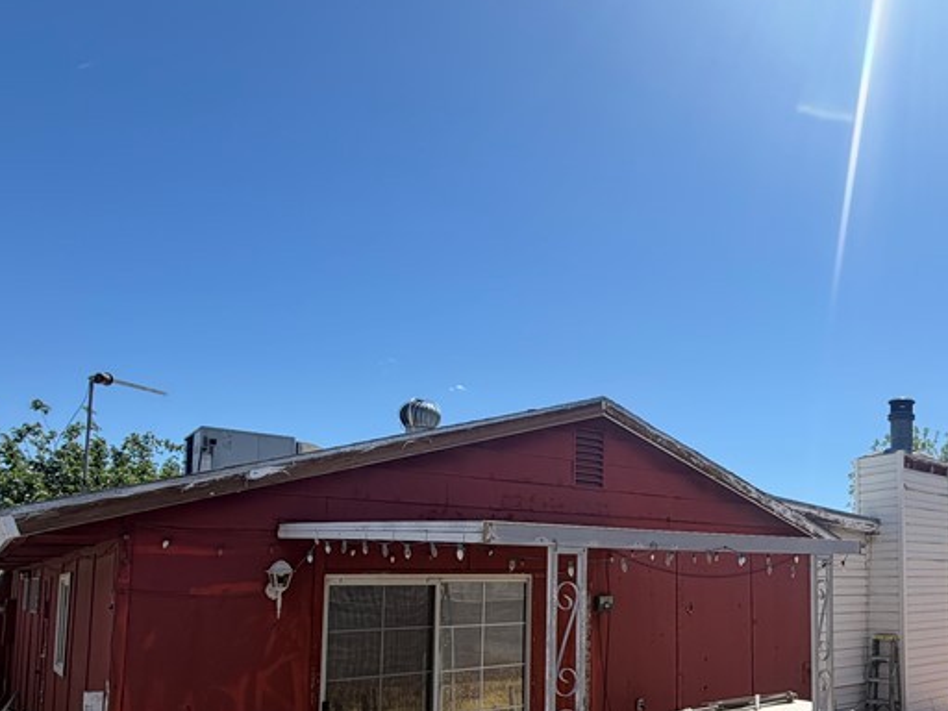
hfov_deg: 58.7
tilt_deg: +4.4
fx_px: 767
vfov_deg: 48.3
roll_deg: +1.3
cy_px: 513
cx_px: 755
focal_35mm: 28
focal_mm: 2.22
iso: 20
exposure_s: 1/779
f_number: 2.2
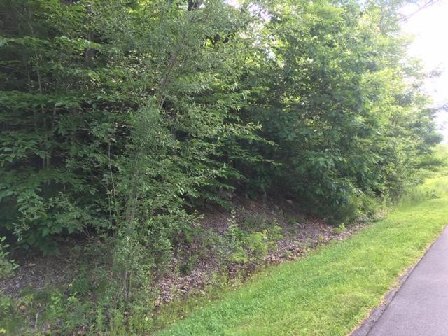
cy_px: 168
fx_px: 375
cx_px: 224
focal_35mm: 29
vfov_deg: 48.2
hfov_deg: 61.7
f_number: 2.2
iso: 40
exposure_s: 1/120
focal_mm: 4.15
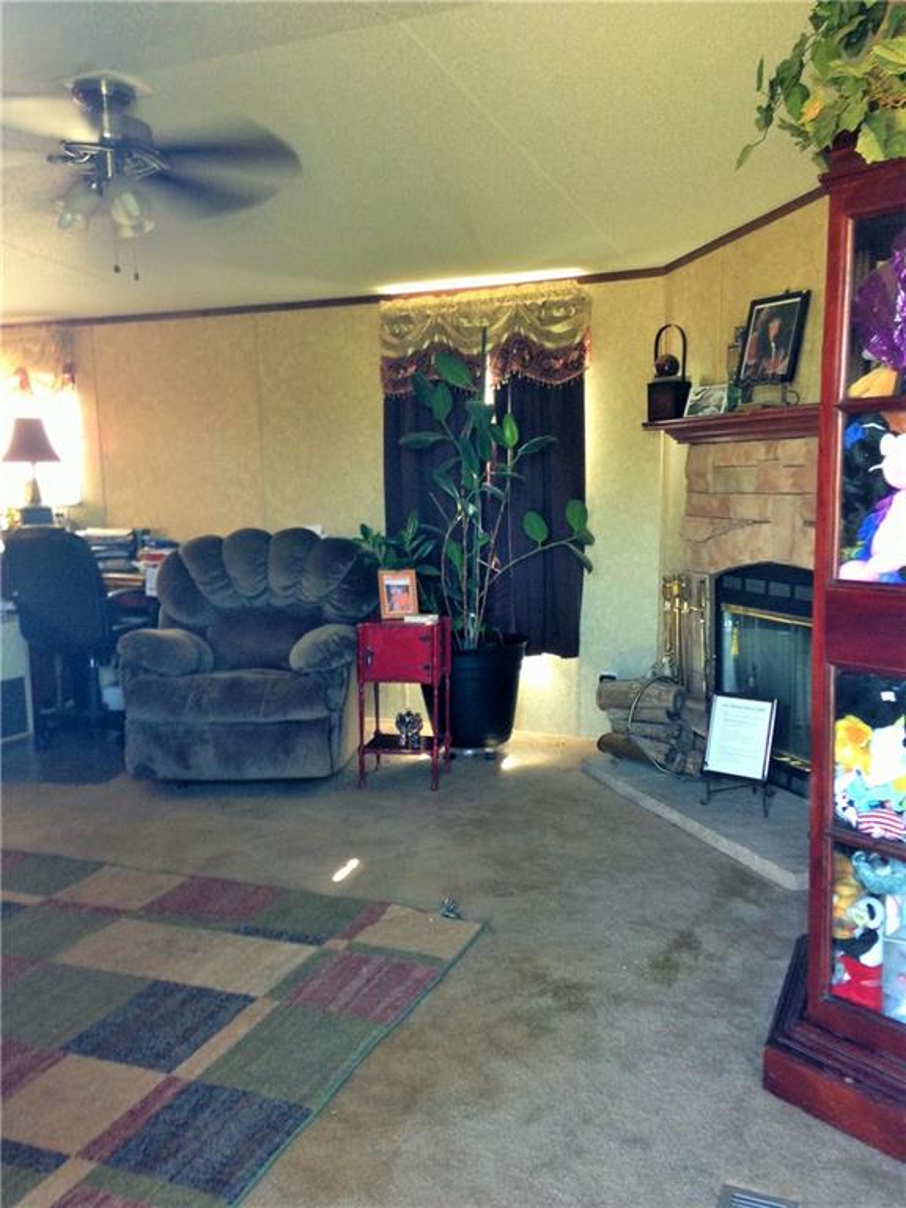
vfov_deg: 55.4
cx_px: 453
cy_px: 604
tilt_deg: -7.1
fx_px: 1152
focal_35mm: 33
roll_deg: +0.4
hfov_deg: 42.9
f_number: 2.4
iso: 100
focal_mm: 4.12
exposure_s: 1/20
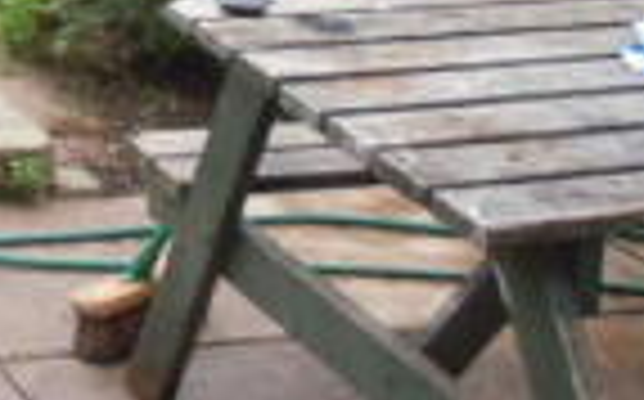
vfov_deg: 9.3
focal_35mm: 130
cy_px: -447
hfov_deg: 14.0
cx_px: -565
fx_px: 2279
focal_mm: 5.4
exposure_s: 1/160
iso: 100
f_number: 3.5
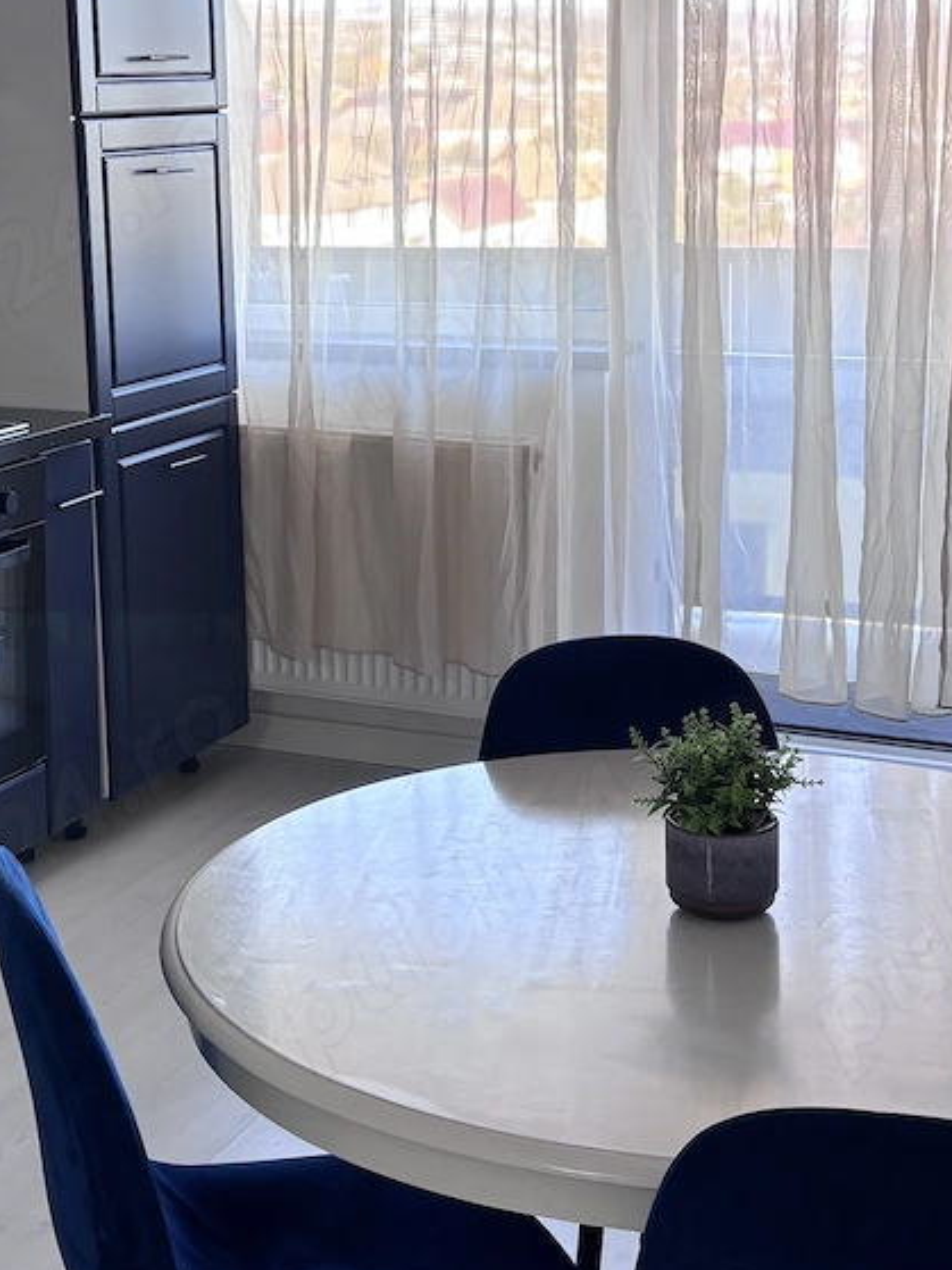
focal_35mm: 62
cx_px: 257
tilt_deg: -8.2
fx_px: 2274
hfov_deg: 23.4
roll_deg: +0.5
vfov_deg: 30.9
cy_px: 416
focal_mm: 5.96
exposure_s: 1/100
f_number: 1.6
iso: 64
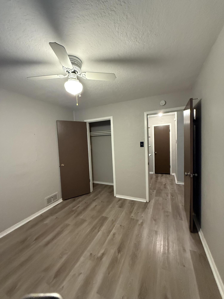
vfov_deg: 102.1
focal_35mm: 14
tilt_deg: -0.5
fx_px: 121
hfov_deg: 85.7
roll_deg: +2.4
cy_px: 150
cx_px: 112
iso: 800
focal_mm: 2.22
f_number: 2.2
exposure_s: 1/60
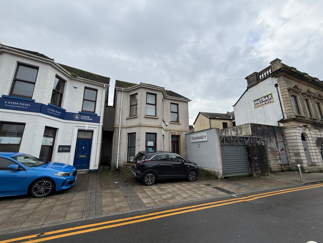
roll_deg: +0.8
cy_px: 122
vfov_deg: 85.7
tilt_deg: +13.3
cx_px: 162
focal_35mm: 14
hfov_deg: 102.1
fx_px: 131
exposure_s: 1/602
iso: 50
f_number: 2.2
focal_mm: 2.22
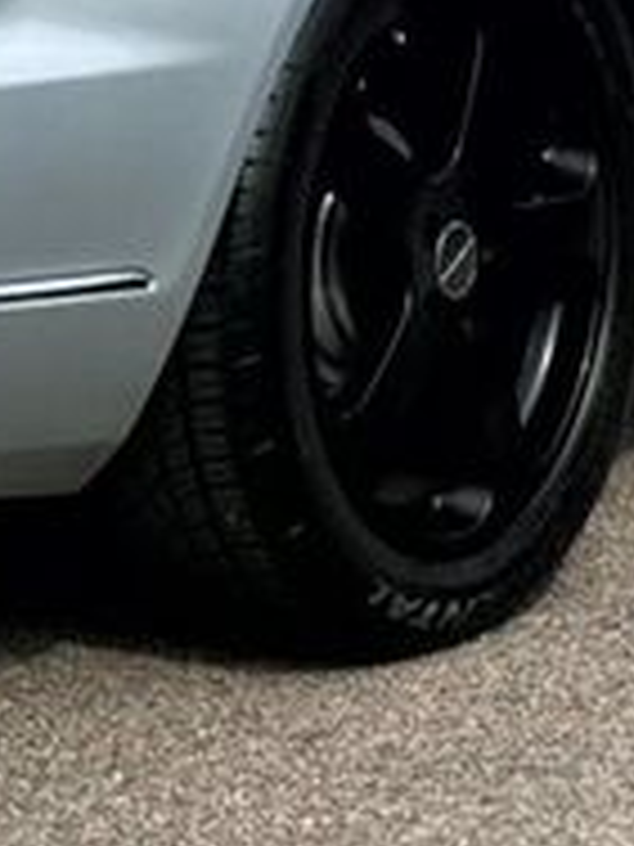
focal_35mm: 261
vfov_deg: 7.5
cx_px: -63
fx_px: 6374
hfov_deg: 5.7
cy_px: -443
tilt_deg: -6.5
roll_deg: -1.0
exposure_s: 1/5208
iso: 64
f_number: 1.78
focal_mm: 6.76
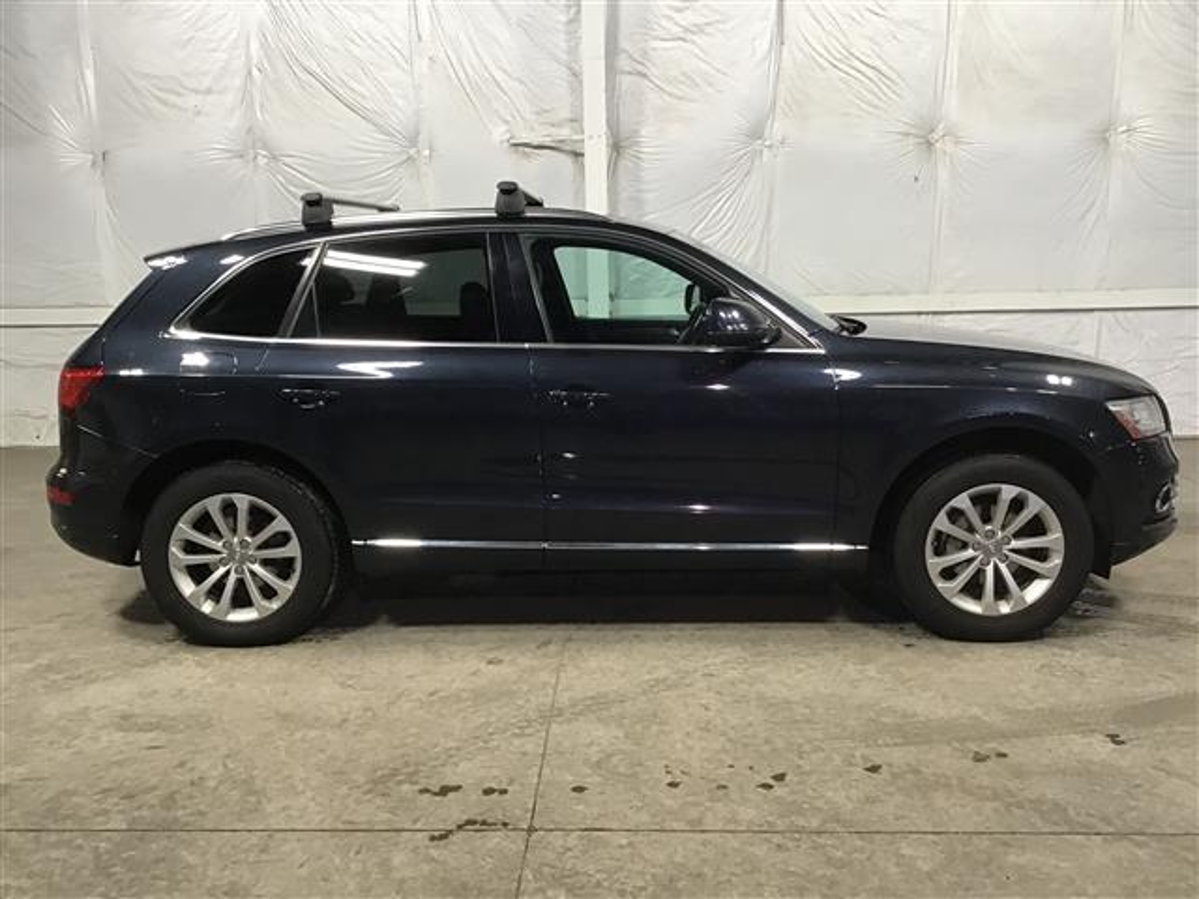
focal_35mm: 31
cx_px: 600
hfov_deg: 58.4
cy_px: 450
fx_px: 1074
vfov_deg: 45.4
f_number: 2.4
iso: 80
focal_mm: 3.3
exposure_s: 1/30
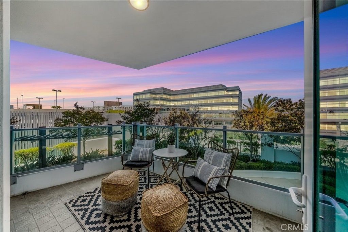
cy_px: 116
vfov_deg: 90.0
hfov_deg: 112.6
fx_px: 116
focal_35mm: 12
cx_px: 174
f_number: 13
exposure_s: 1/40
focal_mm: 12
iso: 800
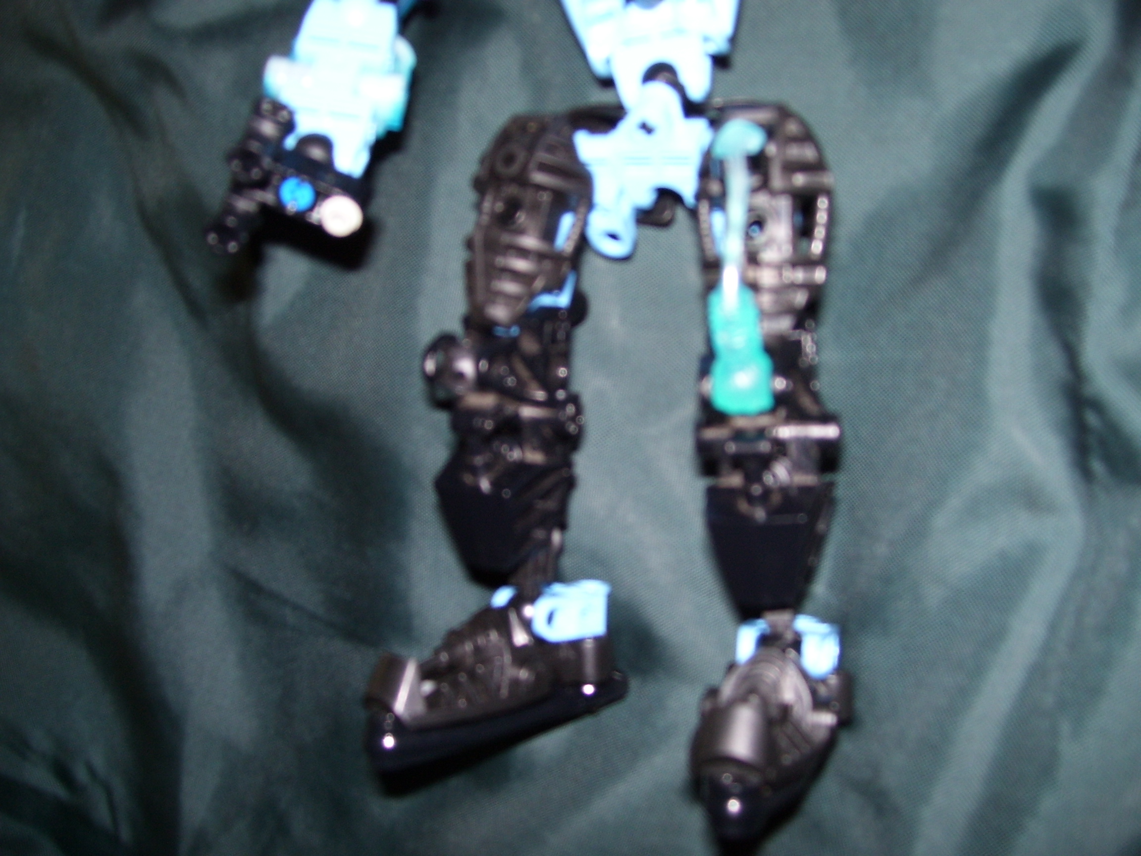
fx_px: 1187
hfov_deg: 51.4
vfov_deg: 39.7
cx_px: 570
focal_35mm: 36
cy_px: 428
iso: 80
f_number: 2.7
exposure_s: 1/60
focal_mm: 6
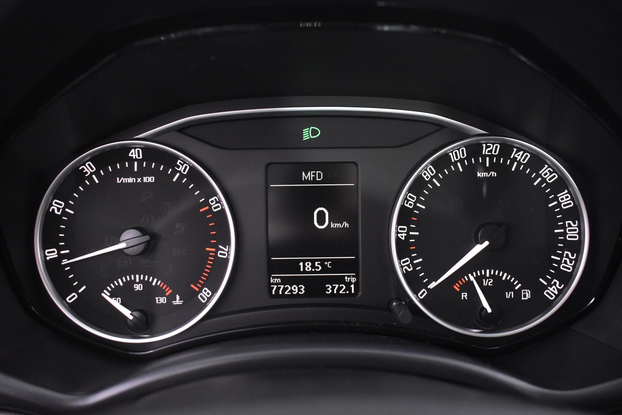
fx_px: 570
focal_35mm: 33
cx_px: 311
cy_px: 208
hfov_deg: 57.2
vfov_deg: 40.0
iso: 3200
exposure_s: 1/15
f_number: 3.8
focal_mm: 22
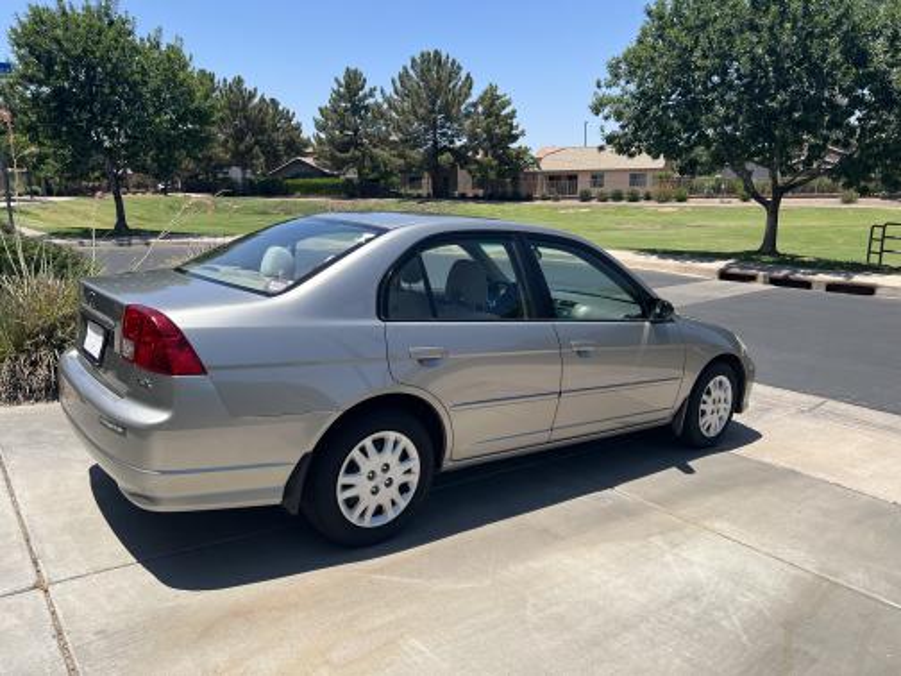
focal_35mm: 26
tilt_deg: -14.0
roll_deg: +1.0
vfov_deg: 53.1
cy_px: 338
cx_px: 450
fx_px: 677
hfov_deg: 67.3
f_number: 1.5
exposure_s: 1/3831
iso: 50
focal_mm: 5.7
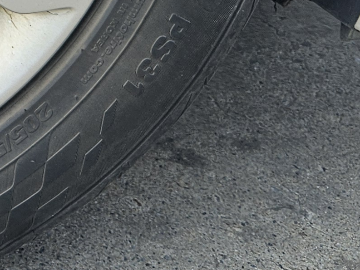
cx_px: -219
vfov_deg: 11.5
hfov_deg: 15.3
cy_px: -277
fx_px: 1207
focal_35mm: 116
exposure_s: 1/511
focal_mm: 5.4
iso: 25
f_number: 1.8
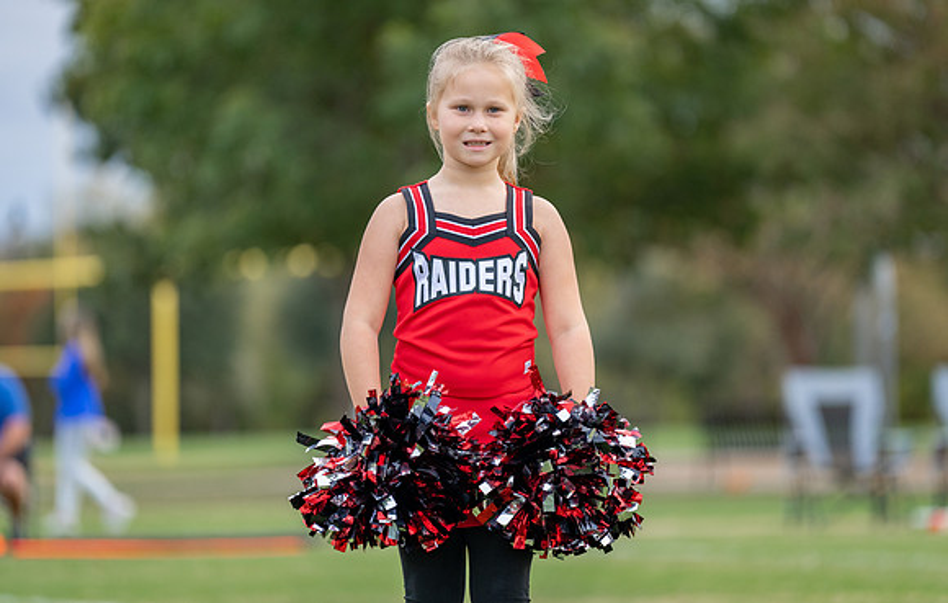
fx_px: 6301
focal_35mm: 243
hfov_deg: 8.6
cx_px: 485
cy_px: 286
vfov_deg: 5.5
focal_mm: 200
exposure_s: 1/500
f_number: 2.8
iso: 500
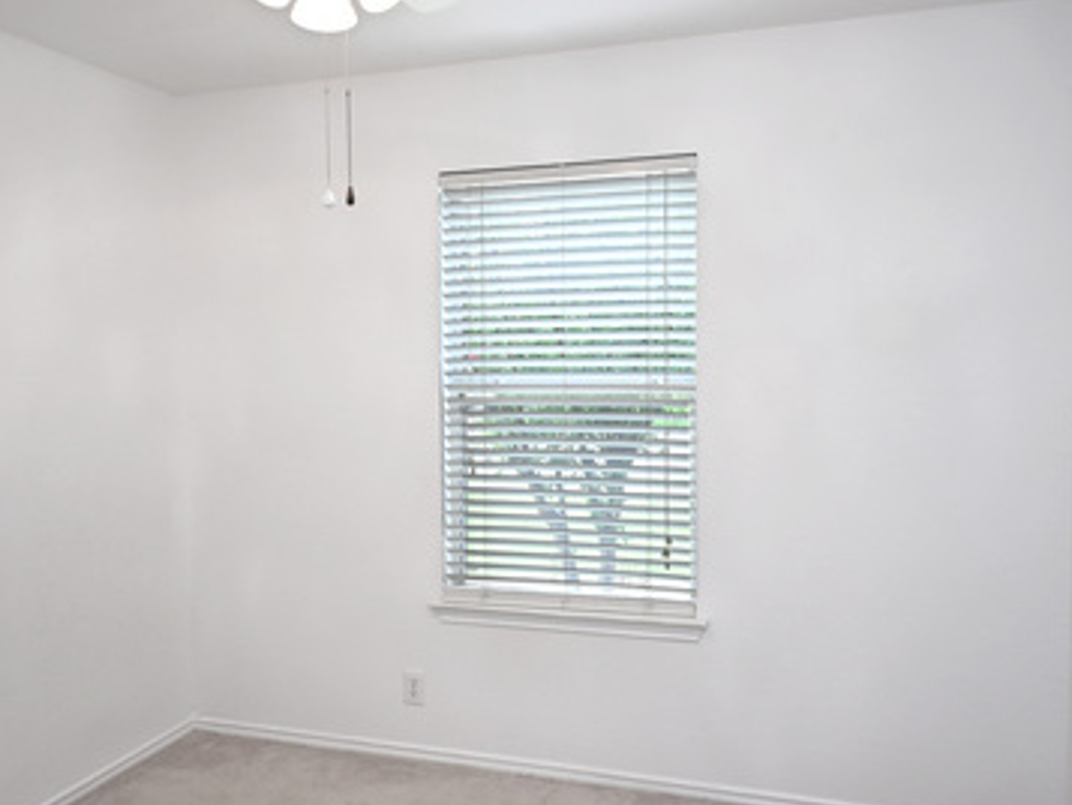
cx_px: 522
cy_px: 399
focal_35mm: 31
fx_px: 960
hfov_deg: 58.3
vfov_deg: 45.5
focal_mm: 12
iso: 90
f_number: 3.5
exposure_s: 1/20
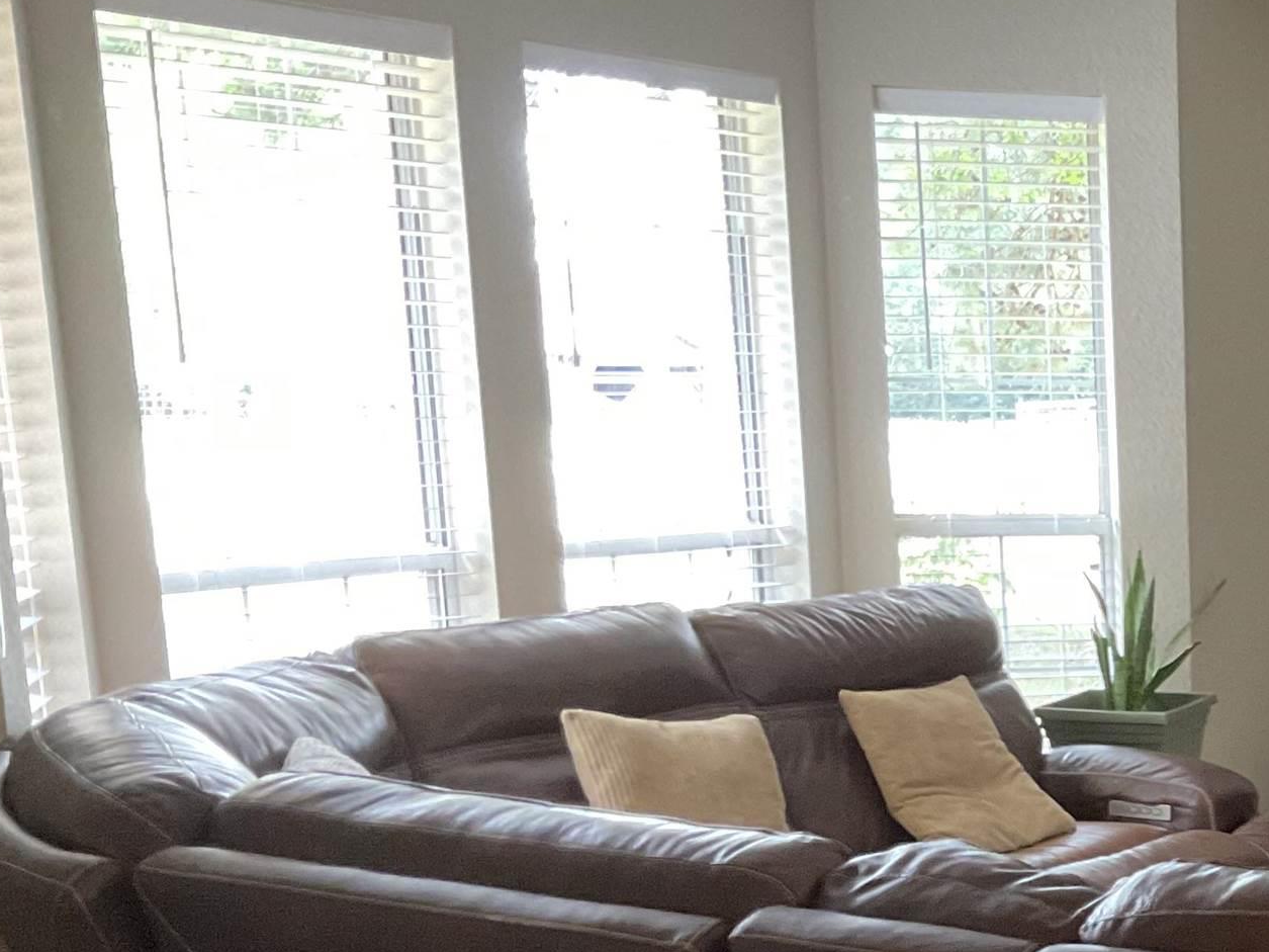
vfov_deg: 20.1
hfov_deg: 24.8
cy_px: 939
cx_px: 1521
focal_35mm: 71
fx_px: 2603
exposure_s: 1/60
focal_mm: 3
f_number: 1.8
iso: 250
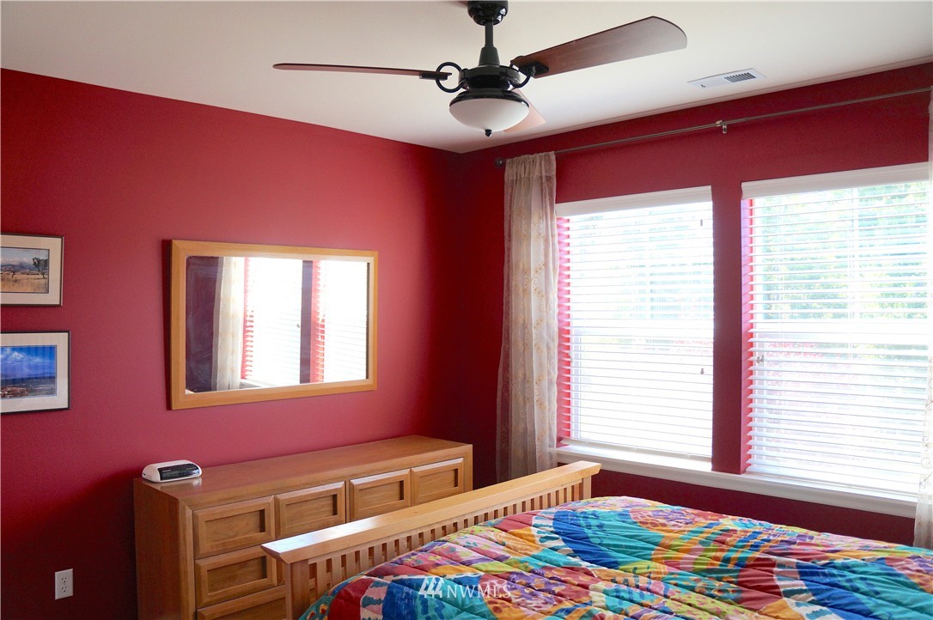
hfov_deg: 67.4
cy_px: 310
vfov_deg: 47.8
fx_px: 699
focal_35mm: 27
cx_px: 466
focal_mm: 18
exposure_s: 1/60
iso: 160
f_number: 4
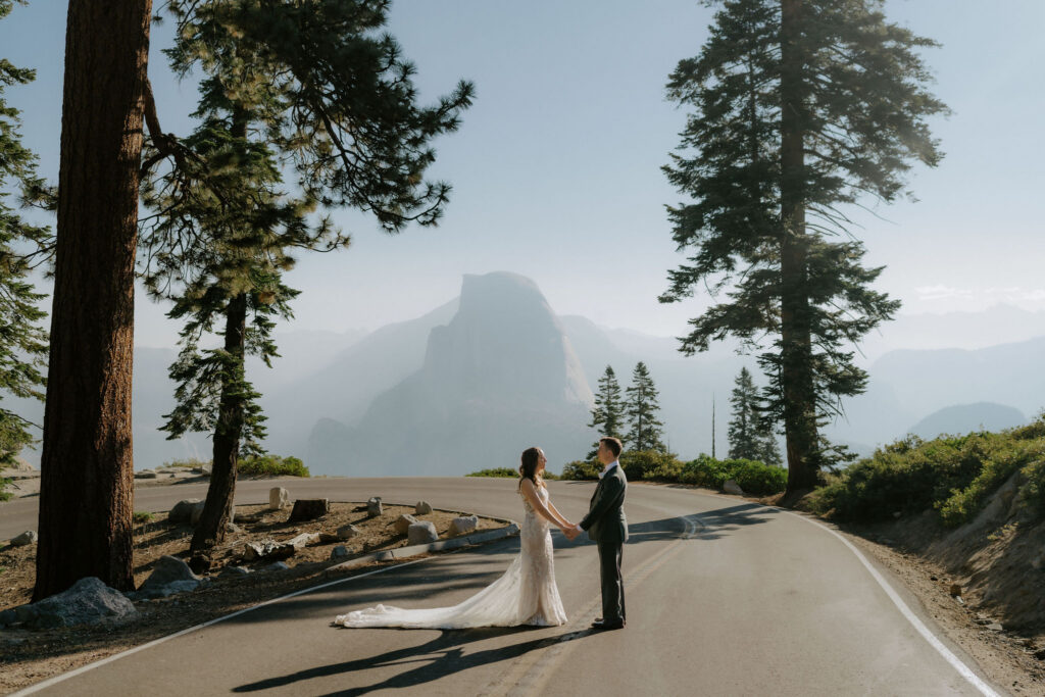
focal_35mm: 36
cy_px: 348
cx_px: 522
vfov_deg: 36.8
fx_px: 1049
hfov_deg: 53.0
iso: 50
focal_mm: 35
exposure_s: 1/1250
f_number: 2.5
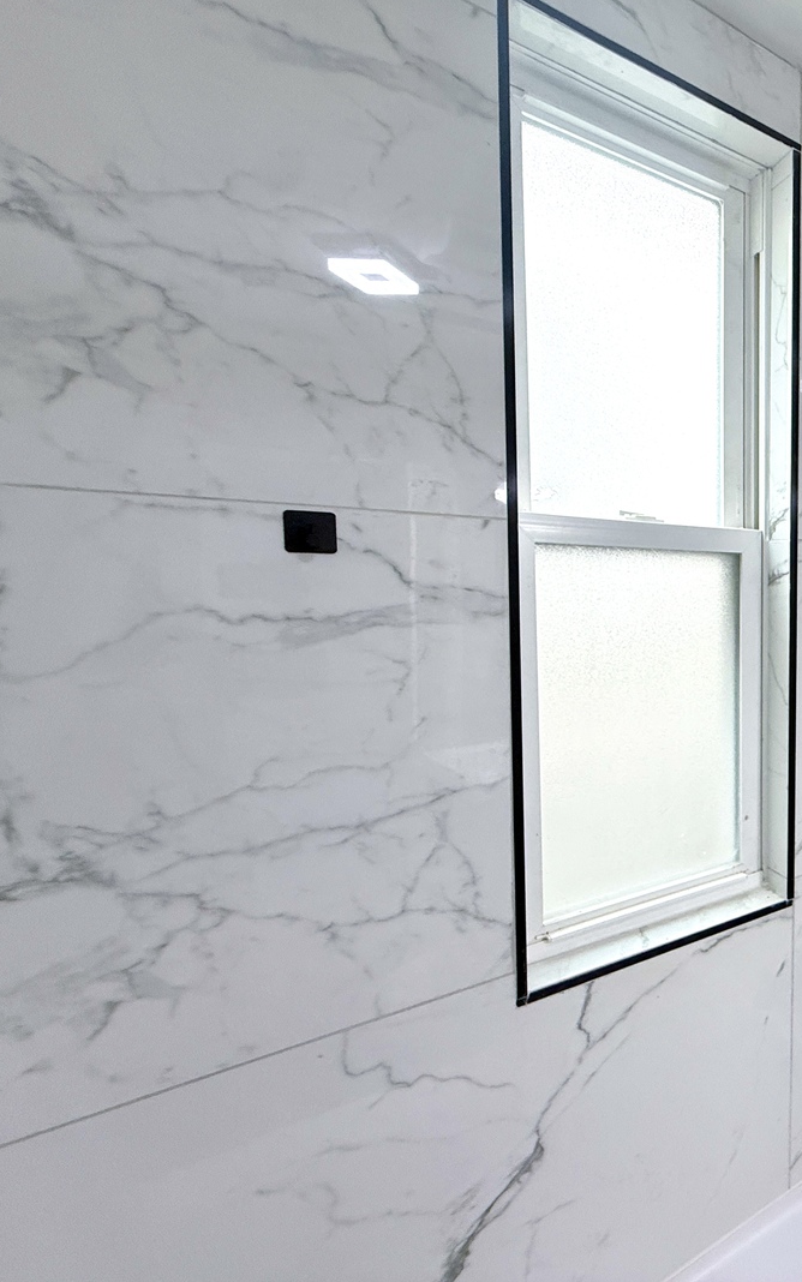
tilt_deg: -4.7
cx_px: 854
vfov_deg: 85.0
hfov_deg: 46.5
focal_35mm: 20
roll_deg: -0.8
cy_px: 636
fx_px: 699
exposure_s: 1/120
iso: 160
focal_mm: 2.22
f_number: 2.2
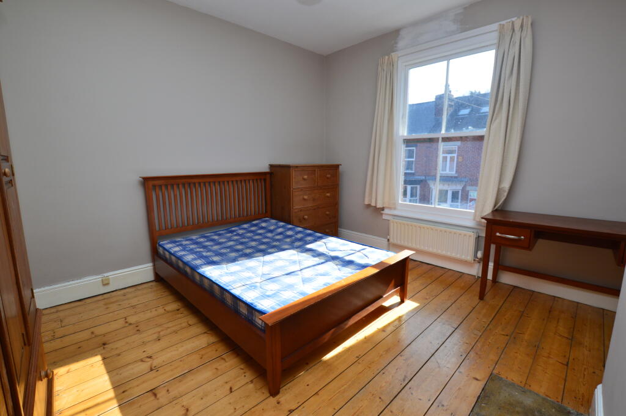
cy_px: 208
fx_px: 261
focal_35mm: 15
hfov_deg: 100.4
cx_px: 313
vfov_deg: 77.2
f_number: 10
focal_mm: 10
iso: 400
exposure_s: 1/160
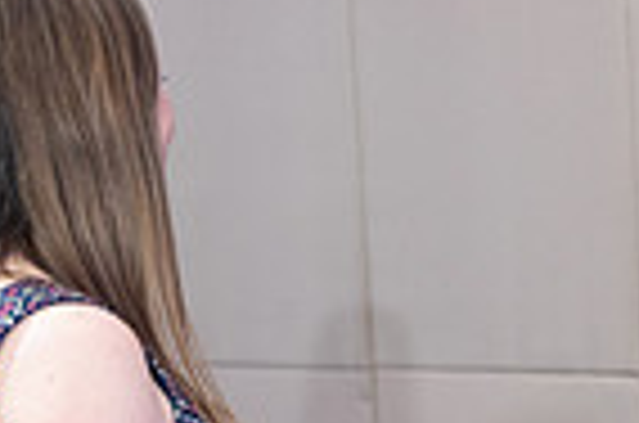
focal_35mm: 177
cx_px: 1022
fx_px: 3135
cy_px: 658
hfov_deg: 11.1
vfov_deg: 7.6
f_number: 3.2
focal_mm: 40
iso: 2500
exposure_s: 1/125
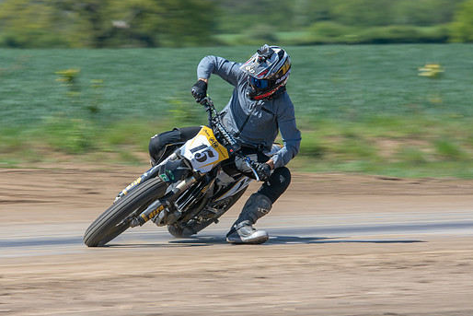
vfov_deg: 3.1
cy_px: 175
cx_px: 184
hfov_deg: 4.6
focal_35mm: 445
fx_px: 5848
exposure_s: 1/160
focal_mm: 200
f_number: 8
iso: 200
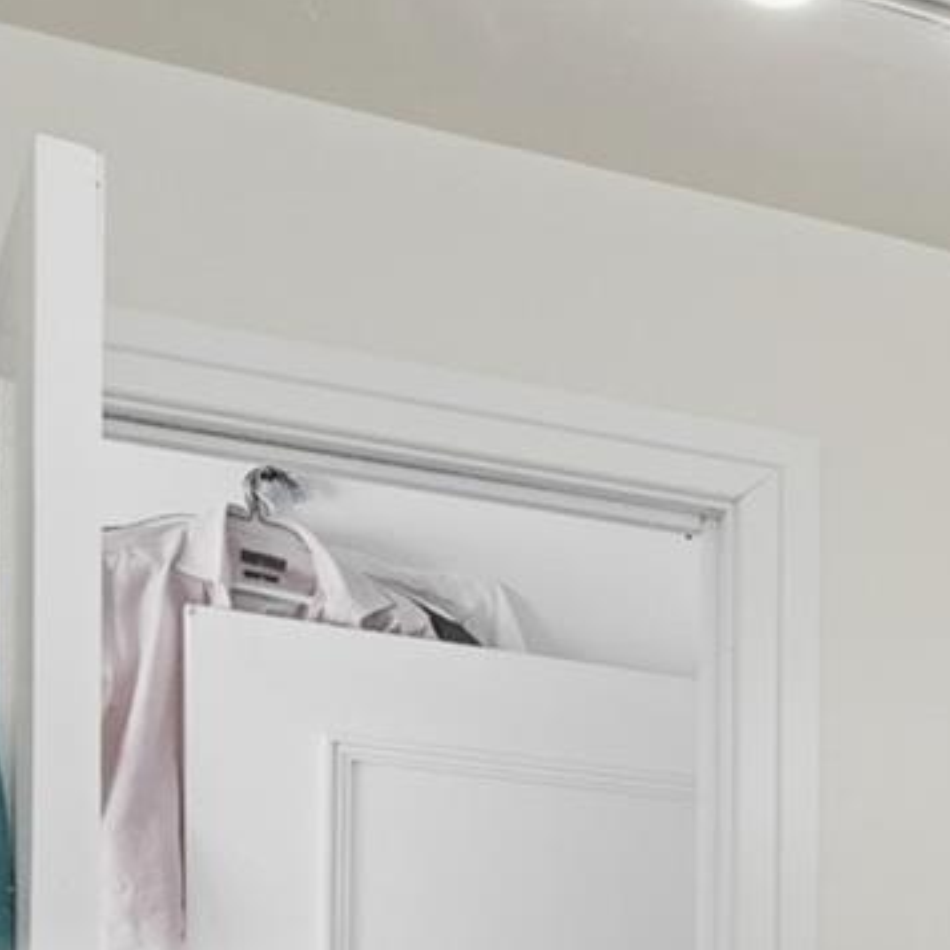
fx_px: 2422
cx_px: 1884
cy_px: 1283
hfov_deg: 16.8
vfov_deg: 20.1
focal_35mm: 78
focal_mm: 16
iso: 400
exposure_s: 1/250
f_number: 8
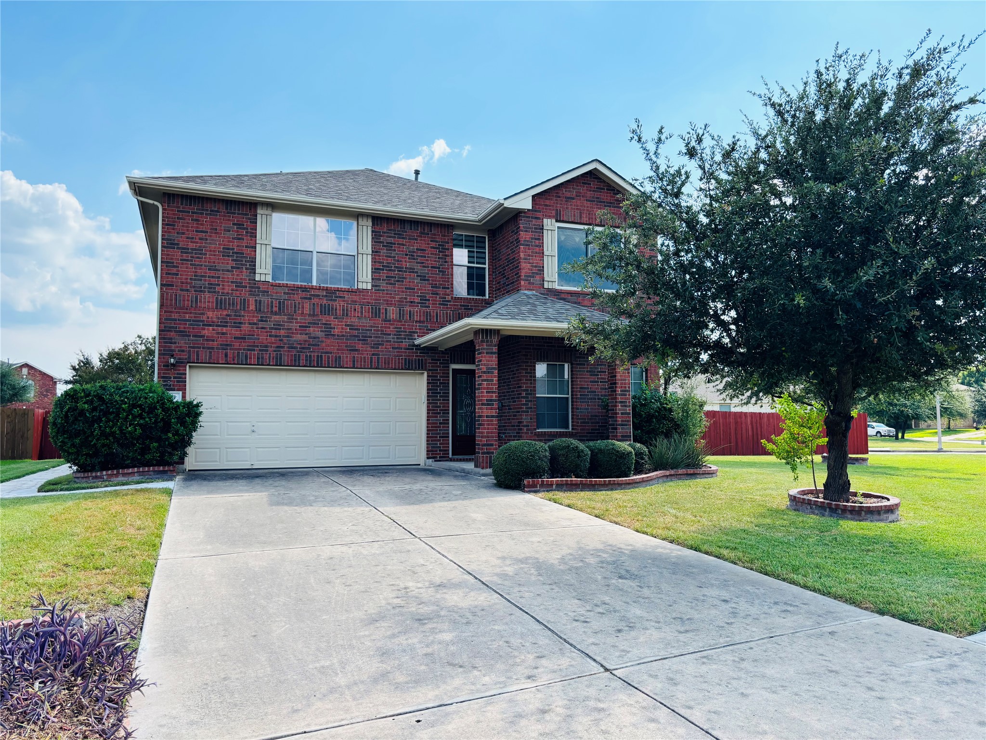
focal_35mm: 26
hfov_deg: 67.3
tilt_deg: +5.0
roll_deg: -0.5
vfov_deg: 53.1
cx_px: 493
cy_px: 370
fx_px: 741
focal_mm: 5.96
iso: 50
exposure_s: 1/1912
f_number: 1.6
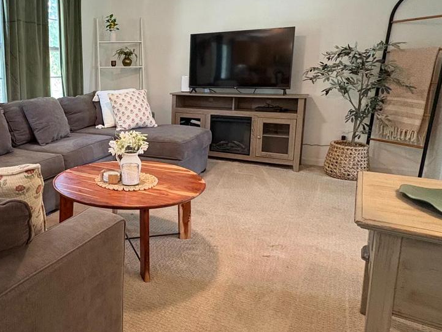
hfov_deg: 58.9
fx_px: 358
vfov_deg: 49.4
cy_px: 131
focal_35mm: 28
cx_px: 93
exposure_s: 1/60
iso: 500
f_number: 2.2
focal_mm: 2.22
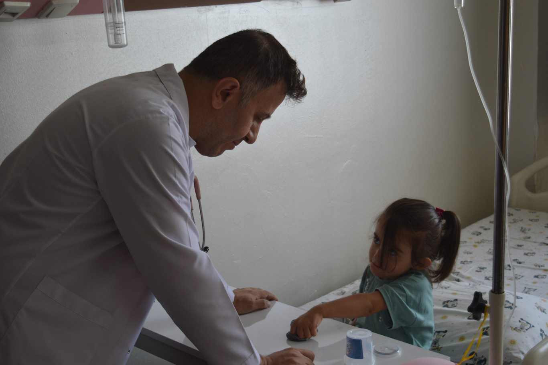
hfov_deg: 35.1
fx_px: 867
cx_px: 274
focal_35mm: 57
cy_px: 182
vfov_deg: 23.8
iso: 400
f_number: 4.8
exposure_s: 1/40
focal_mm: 38
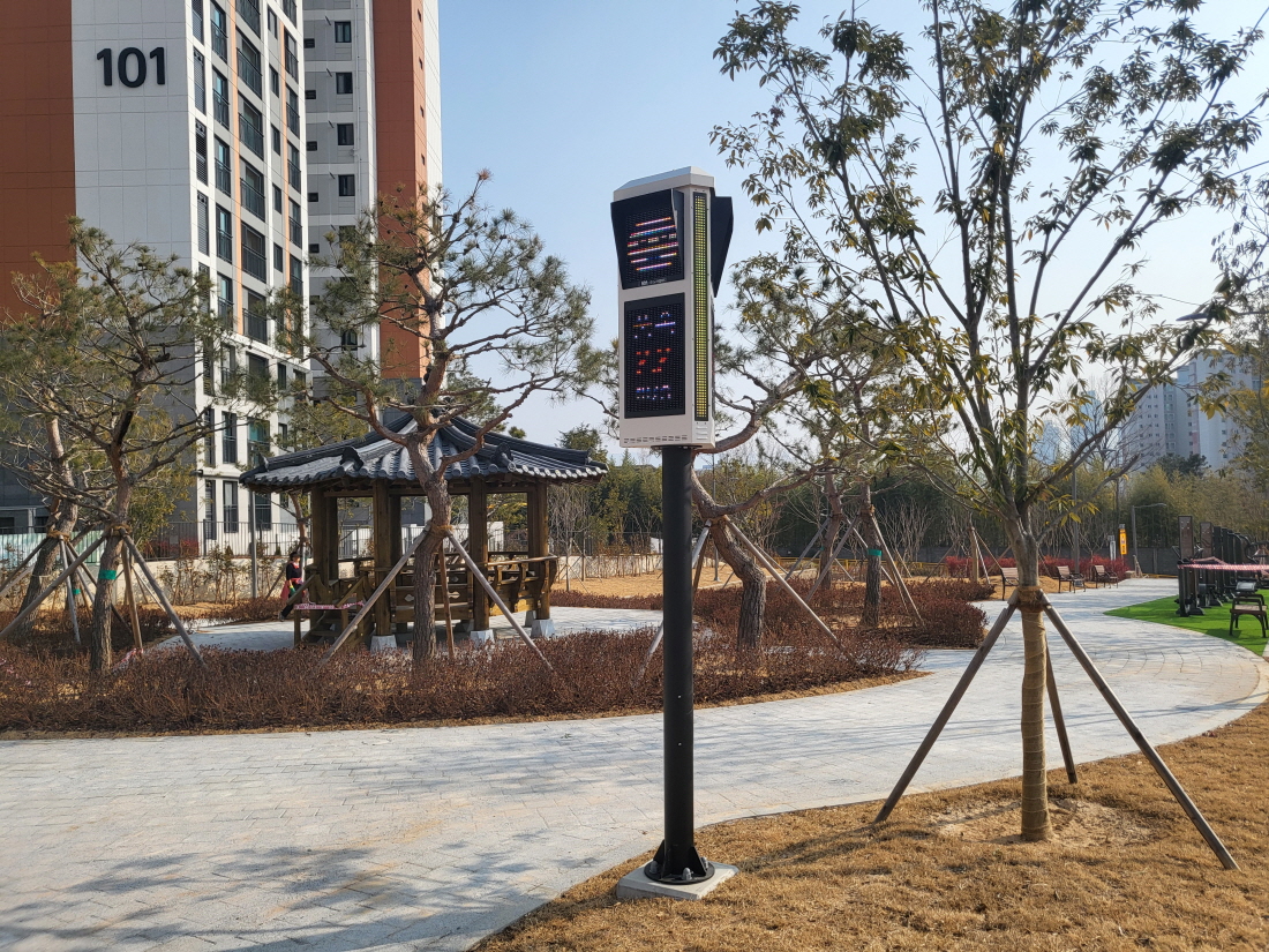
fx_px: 953
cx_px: 634
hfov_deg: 67.3
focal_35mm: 26
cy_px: 476
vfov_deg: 53.1
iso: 50
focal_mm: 4.25
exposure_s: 1/2812
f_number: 1.8
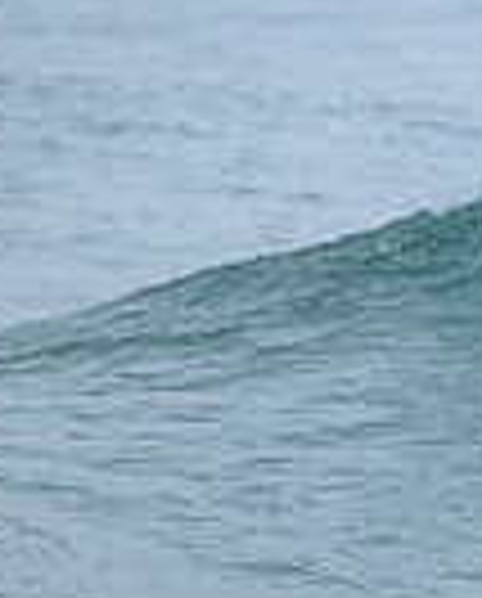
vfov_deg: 0.8
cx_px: 1167
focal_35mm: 2535
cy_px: 92
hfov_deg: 0.6
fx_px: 45049
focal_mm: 620
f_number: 11
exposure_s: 1/1250
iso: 3200
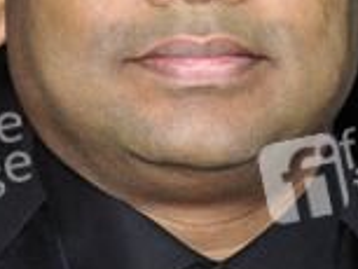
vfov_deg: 2.3
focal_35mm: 659
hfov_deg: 3.0
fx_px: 6823
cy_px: 51
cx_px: 167
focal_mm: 175
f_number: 5
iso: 400
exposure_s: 1/160
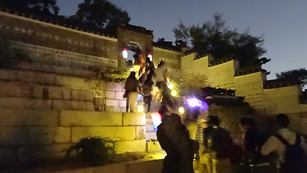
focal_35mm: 27
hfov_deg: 69.8
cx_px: 150
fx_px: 220
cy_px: 93
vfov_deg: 42.9
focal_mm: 4.1
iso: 12800
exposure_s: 1/4
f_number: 3.5
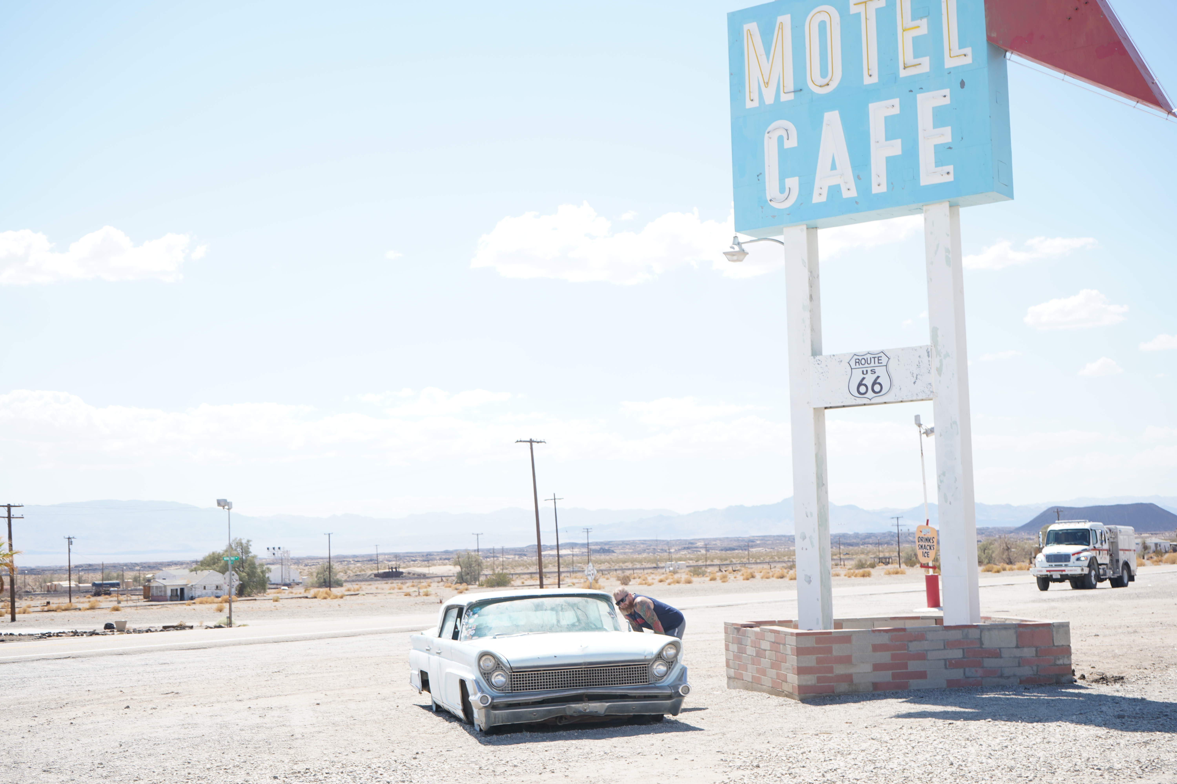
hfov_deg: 41.9
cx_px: 588
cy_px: 392
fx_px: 1537
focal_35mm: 47
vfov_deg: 28.6
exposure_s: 1/160
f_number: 8
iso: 100
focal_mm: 47
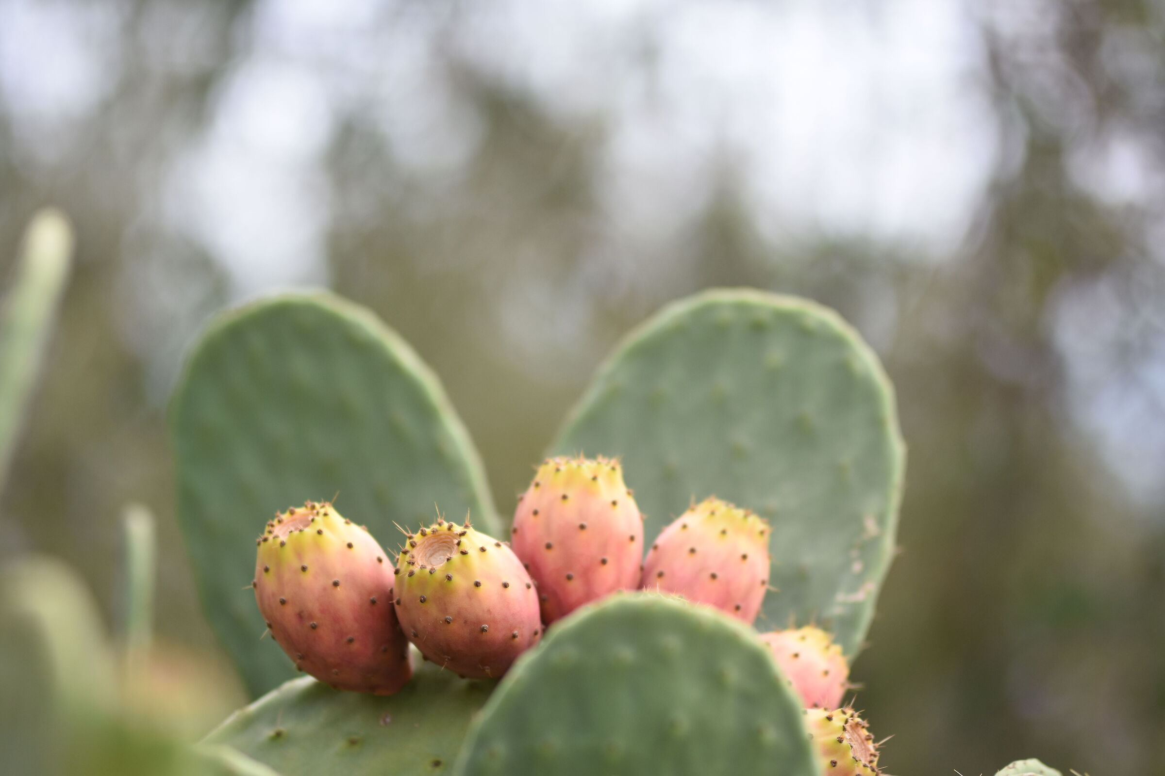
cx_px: 582
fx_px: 4126
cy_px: 388
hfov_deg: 16.1
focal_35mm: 128
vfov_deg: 10.8
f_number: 1.4
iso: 250
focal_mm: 85
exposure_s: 1/4000
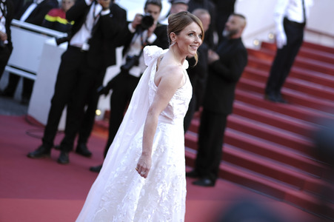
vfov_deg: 16.2
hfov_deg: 24.2
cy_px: 111
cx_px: 167
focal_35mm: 84
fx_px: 779
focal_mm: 56
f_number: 1.2
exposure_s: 1/500
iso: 80
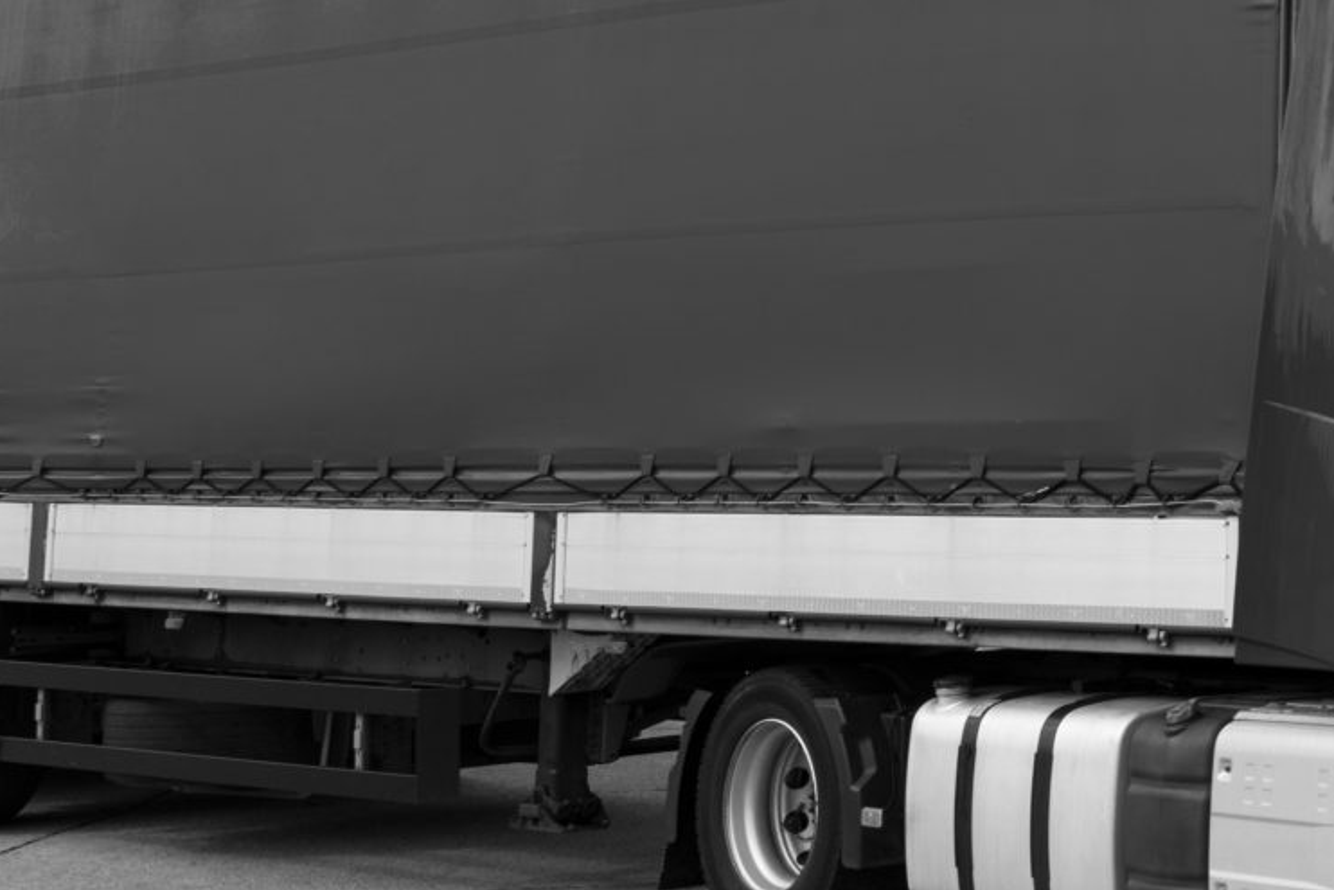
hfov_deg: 23.3
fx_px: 2557
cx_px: 2023
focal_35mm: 69
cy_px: 141
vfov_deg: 19.5
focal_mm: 20
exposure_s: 1/640
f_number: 9
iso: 320
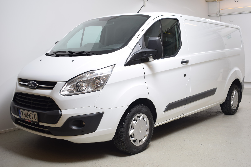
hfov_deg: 46.4
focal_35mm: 42
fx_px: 293
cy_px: 84
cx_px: 126
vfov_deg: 31.9
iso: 100
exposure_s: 1/100
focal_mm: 28
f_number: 5
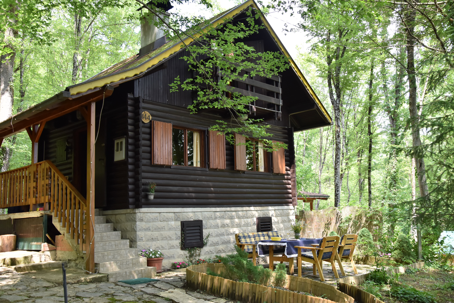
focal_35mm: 33
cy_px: 152
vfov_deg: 40.0
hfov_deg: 57.2
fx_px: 416
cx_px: 227
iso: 400
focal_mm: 22
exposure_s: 1/200
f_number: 5.6
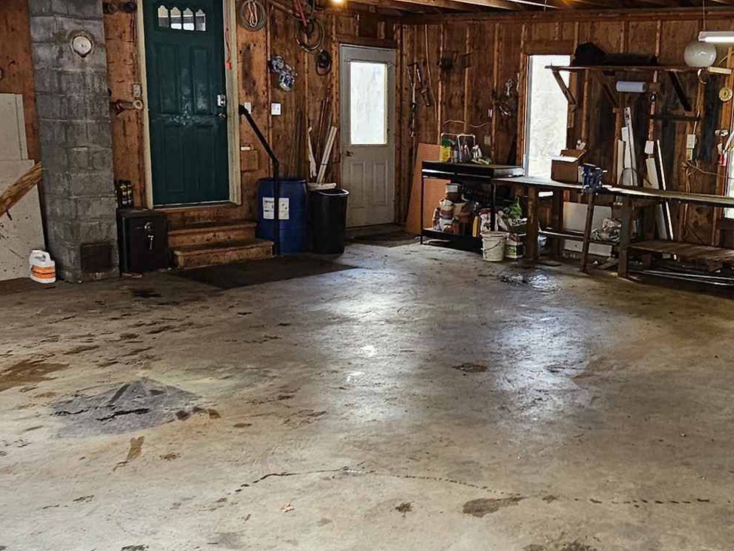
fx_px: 848
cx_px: 532
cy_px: 324
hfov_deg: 45.5
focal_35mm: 40
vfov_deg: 35.9
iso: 64
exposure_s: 1/60
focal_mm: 2.2
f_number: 2.2
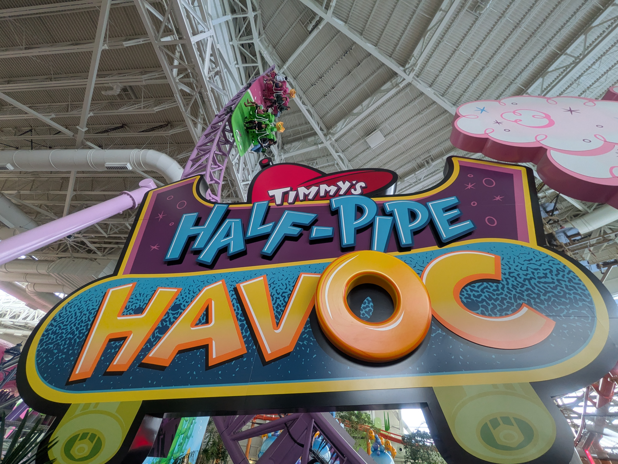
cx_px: 309
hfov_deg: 102.1
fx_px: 250
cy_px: 232
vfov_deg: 85.7
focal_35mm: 14
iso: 198
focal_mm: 1.83
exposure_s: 1/100
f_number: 2.2
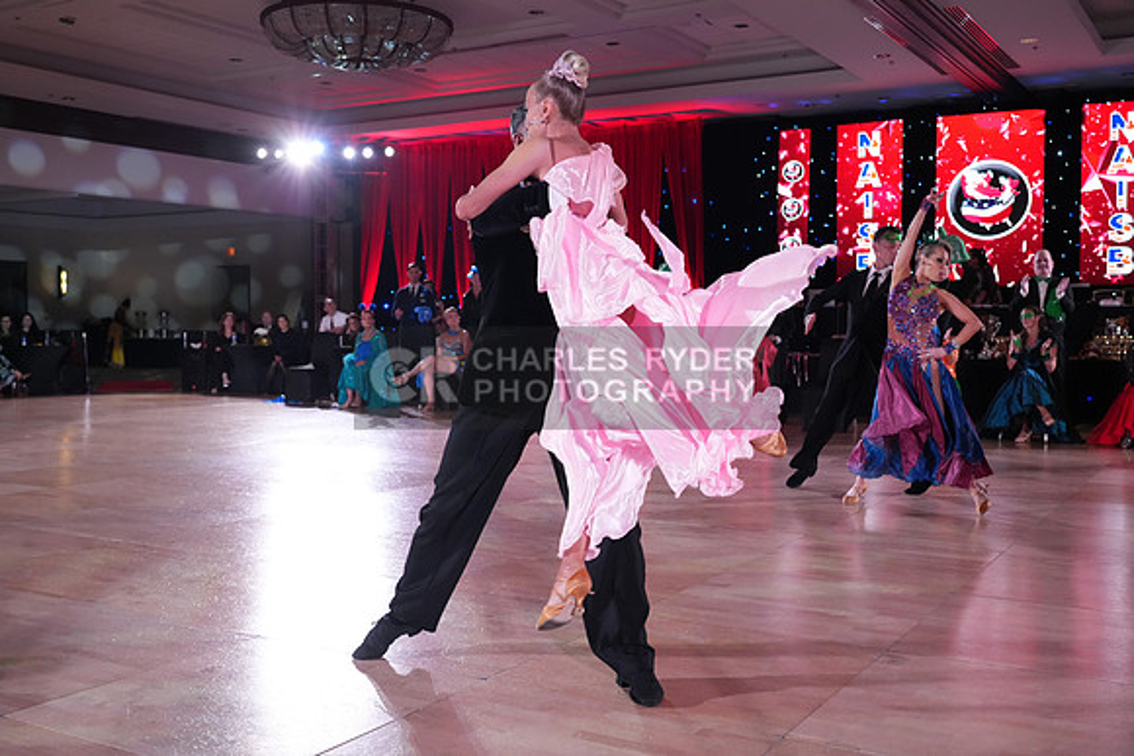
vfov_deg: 36.9
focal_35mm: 36
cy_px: 378
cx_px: 567
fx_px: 1134
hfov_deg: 53.1
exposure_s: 1/400
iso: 4000
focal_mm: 36
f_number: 4.5
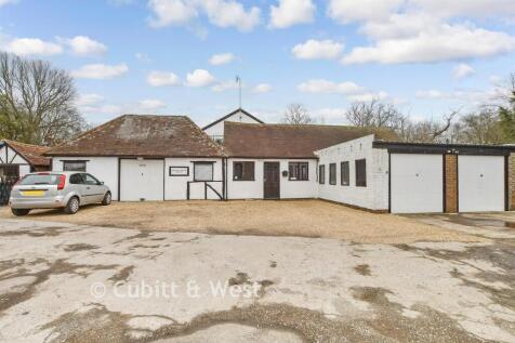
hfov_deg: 100.4
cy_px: 172
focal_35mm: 15
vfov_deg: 77.3
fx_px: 214
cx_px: 258
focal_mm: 10
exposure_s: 1/160
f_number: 8
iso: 160
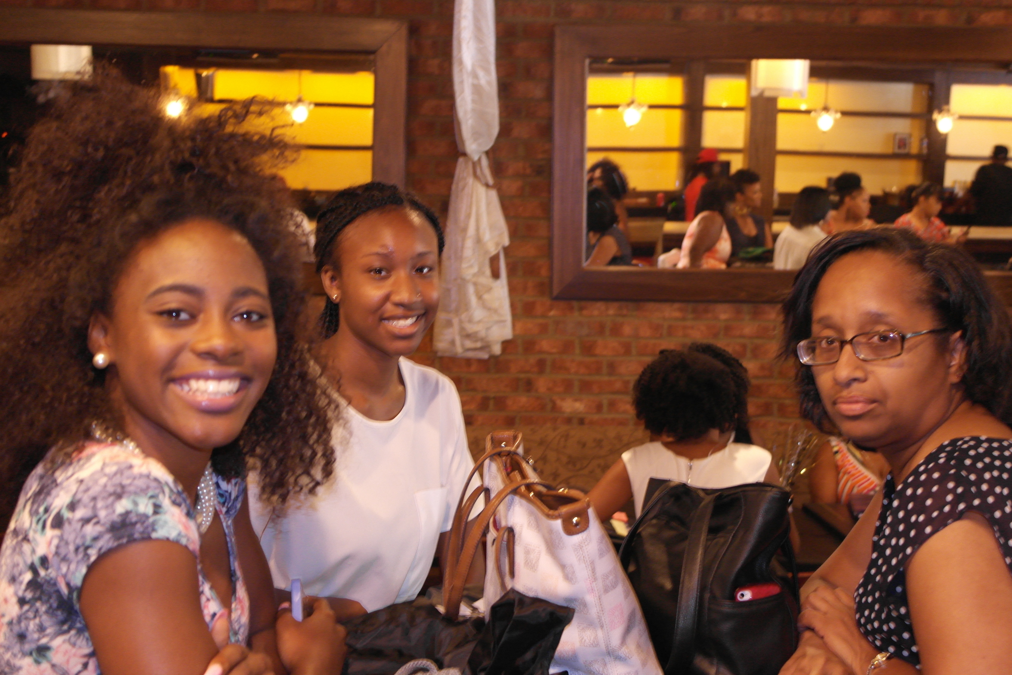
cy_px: 338
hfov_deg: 42.7
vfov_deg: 29.2
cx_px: 506
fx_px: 1293
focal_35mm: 46
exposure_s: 1/13
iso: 1600
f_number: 4.5
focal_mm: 30
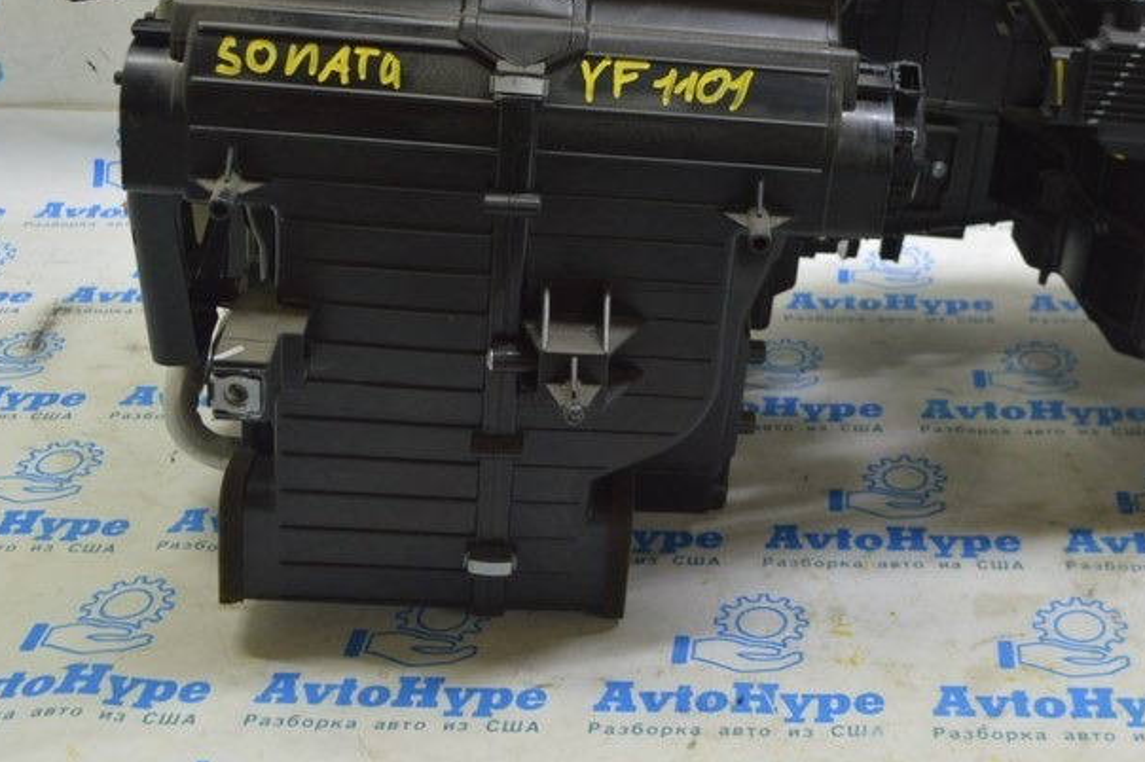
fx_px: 1939
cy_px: 136
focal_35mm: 61
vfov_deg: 21.9
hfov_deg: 32.4
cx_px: 825
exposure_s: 1/20
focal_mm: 24
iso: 400
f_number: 5.6
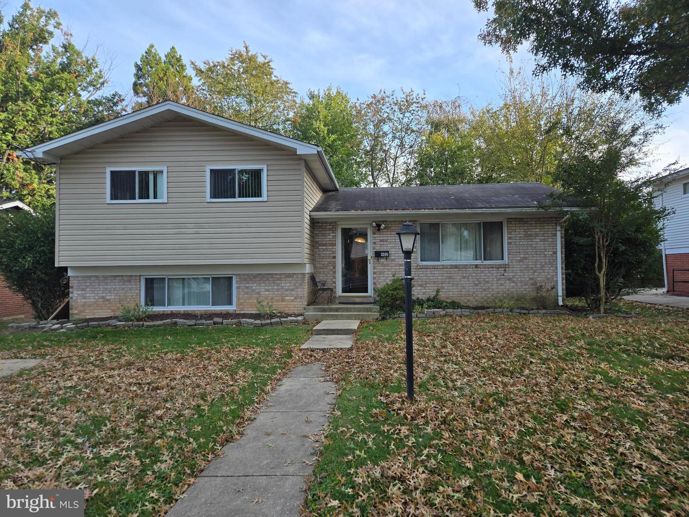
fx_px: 458
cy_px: 258
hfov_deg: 73.9
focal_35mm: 23
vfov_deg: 58.9
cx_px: 344
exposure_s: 1/522
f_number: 1.8
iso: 25
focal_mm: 5.4
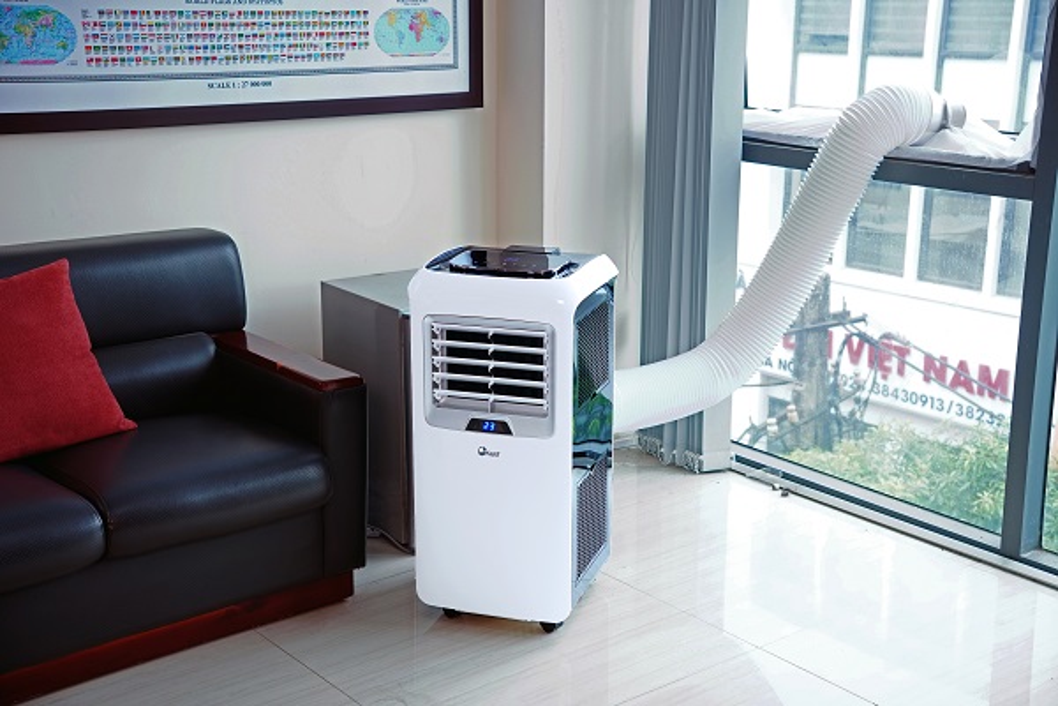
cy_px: 353
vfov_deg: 27.5
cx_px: 529
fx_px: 1441
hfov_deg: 40.3
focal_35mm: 49
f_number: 4
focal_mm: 32.7
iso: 250
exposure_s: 1/125
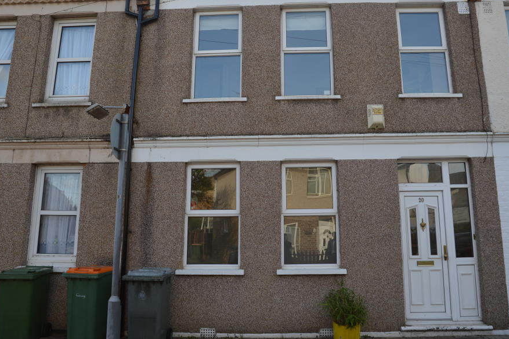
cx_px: 273
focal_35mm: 28
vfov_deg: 46.3
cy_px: 148
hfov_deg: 65.4
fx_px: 396
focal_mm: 16
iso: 100
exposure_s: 1/160
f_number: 6.3
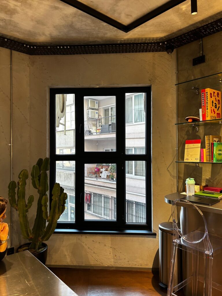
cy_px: 148
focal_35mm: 26
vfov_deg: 67.3
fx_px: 222
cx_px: 111
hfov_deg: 53.1
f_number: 1.5
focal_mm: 5.7
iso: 125
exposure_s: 1/78
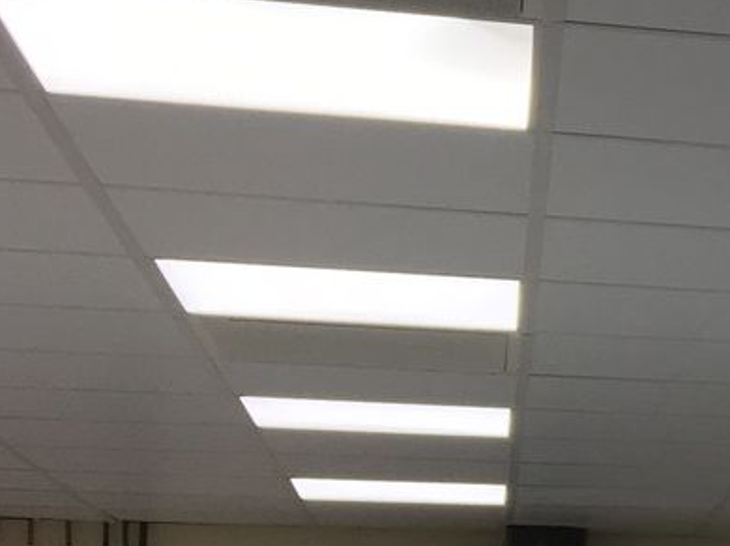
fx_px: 2824
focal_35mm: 134
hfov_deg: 12.4
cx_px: 1617
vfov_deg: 11.0
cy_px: 501
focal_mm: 4.15
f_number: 2.2
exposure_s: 1/100
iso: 32
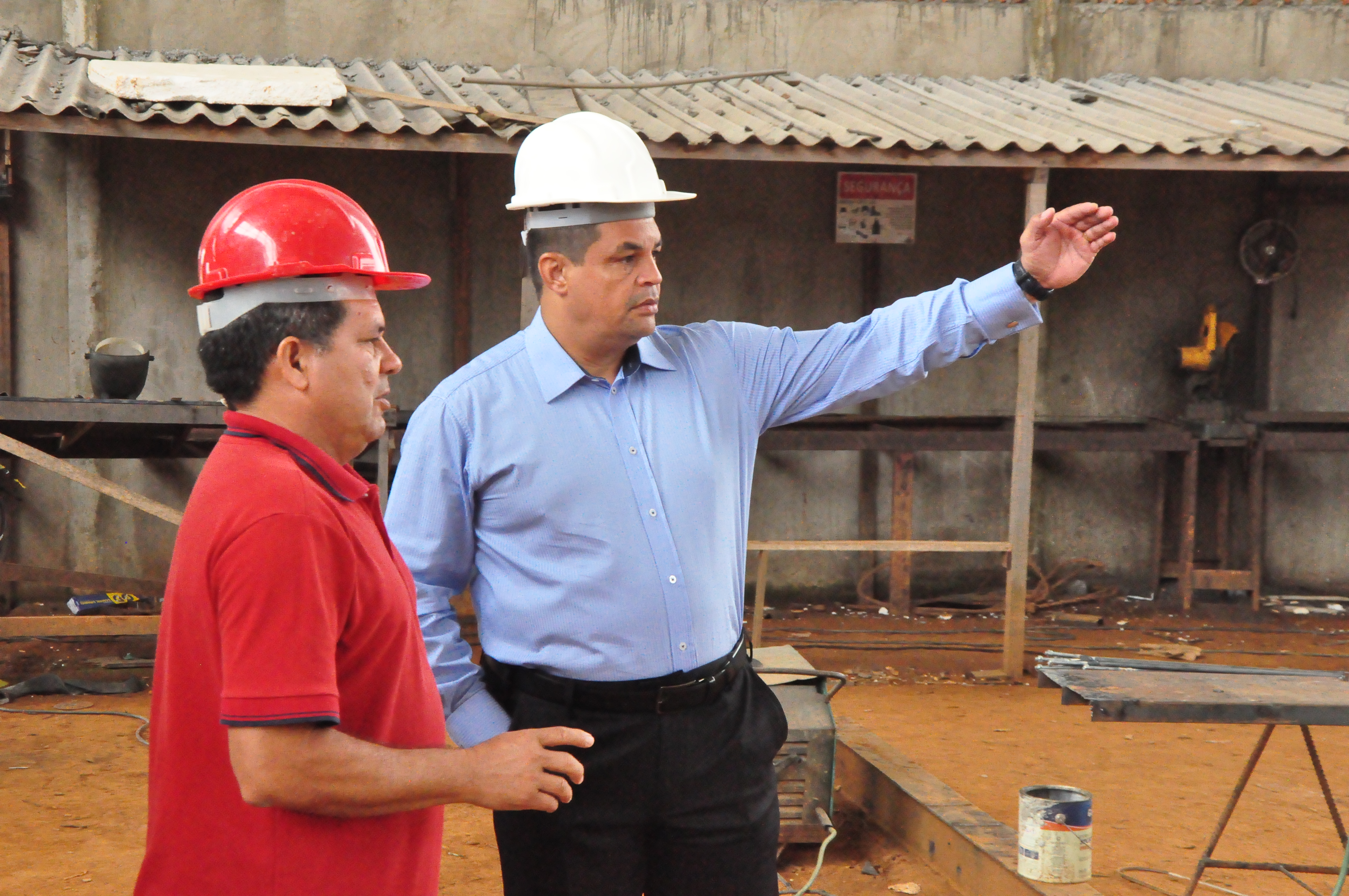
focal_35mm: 68
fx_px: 2526
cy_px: 448
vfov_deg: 20.1
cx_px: 674
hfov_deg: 29.9
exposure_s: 1/160
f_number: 10
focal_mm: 45
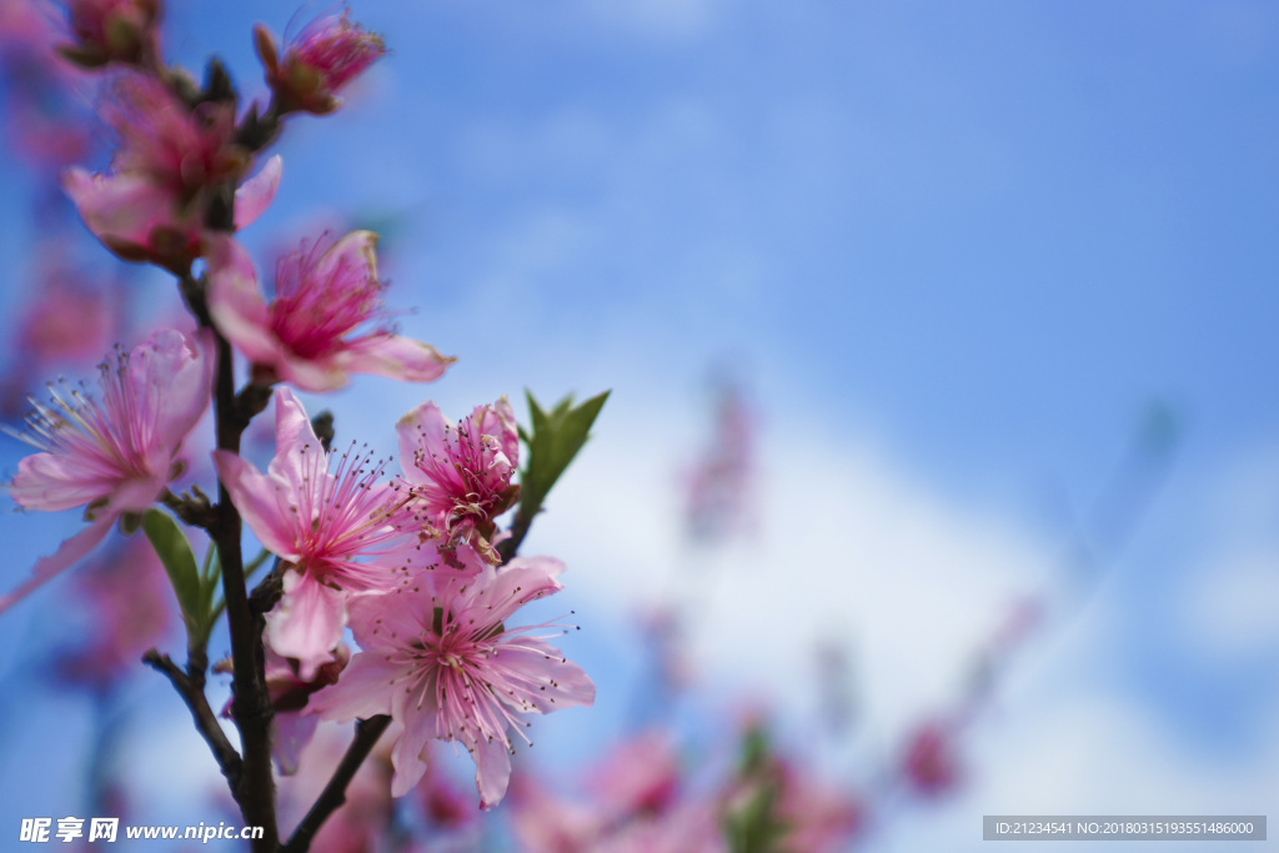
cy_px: 426
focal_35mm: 35
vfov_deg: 37.9
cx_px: 640
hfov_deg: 54.4
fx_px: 1244
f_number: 2.8
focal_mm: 35
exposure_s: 1/2000
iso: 100
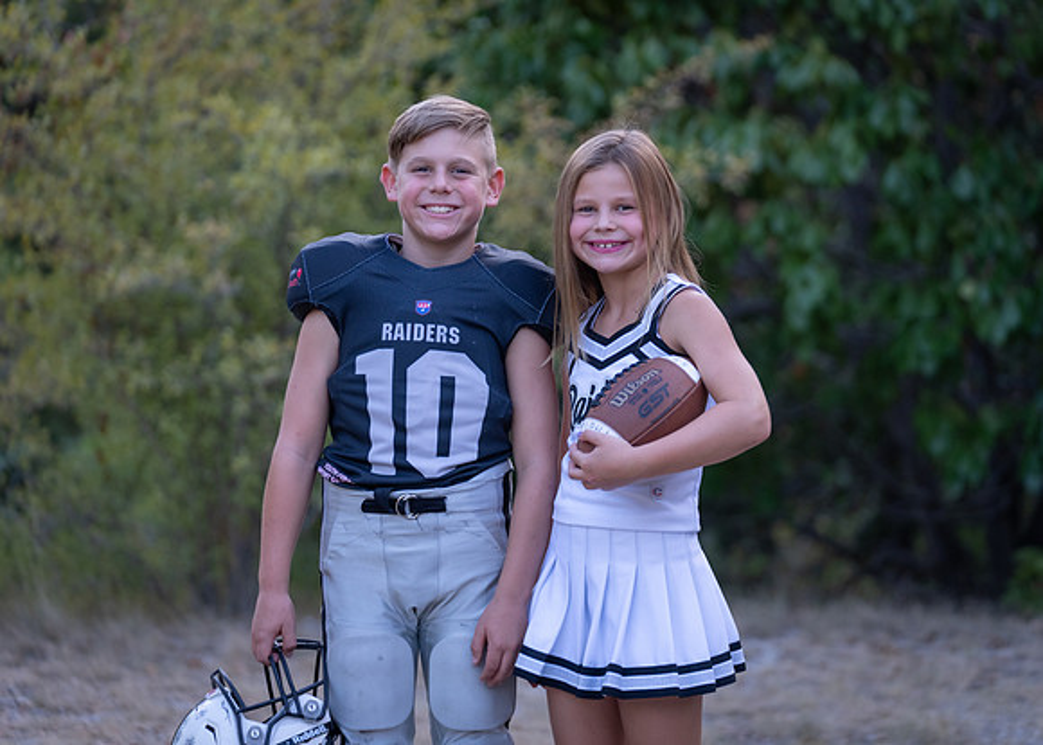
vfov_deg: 9.0
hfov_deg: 12.6
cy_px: 313
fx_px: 4715
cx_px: 507
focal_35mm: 159
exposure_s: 1/320
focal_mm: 131
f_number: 2.8
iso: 640
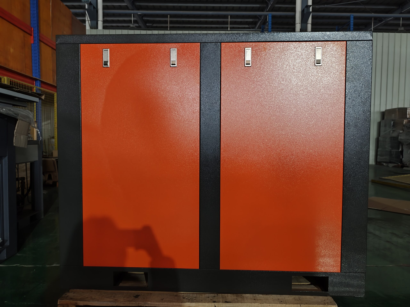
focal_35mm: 24
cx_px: 205
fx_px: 284
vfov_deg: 56.8
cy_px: 154
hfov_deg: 71.6
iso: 400
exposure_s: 1/20
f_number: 1.6
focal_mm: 5.84
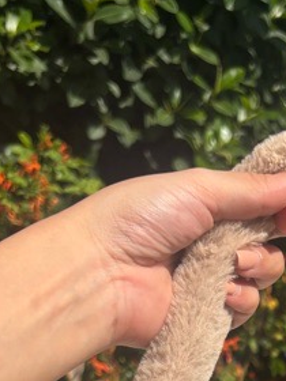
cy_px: 582
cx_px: 354
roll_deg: -1.8
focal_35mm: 93
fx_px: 1024
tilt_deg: +1.4
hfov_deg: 15.3
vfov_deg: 18.5
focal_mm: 5.96
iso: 50
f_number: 1.6
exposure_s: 1/5952
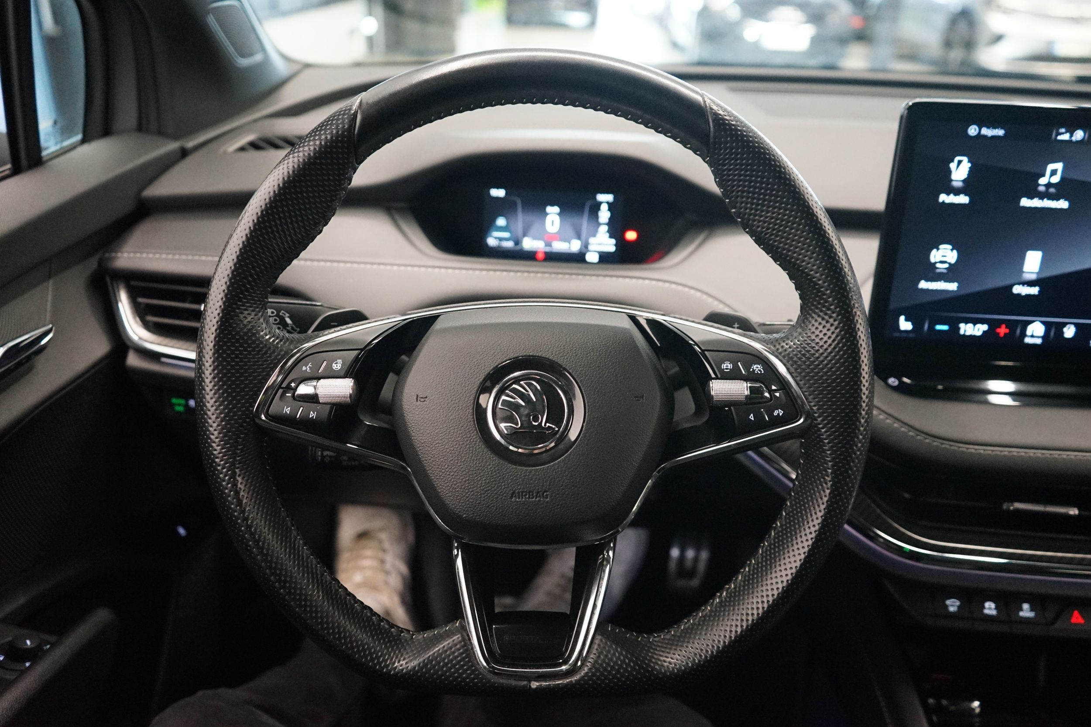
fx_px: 879
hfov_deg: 63.7
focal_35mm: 29
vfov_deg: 45.0
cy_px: 364
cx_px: 546
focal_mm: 29
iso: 6400
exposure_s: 1/160
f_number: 3.5
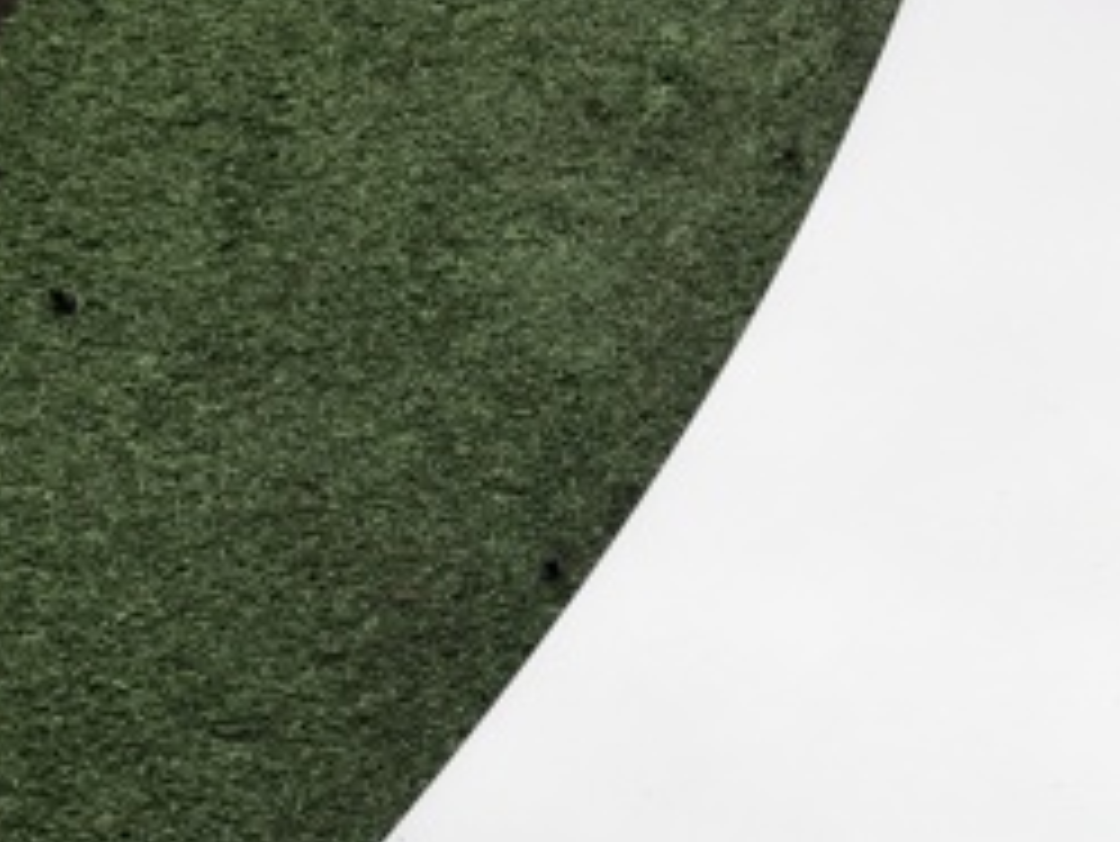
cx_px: 1228
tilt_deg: -58.8
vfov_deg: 20.1
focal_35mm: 72
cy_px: 743
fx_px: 2331
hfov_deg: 25.1
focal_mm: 4
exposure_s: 1/254
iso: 20
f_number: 1.8
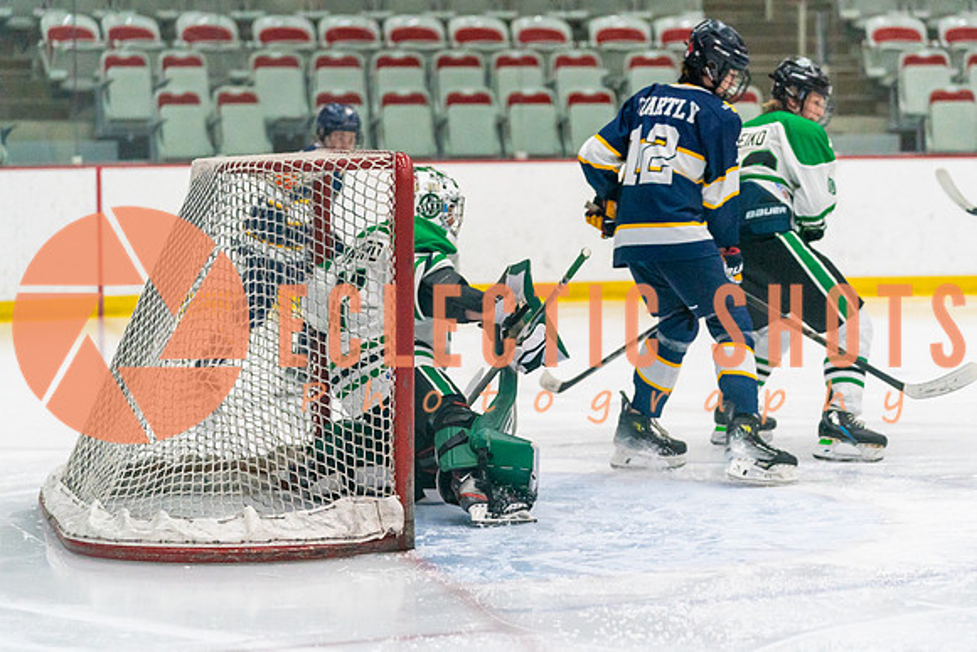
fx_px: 3627
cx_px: 489
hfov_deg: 15.3
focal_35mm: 134
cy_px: 397
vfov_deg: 10.3
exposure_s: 1/1600
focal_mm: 106
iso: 4000
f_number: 2.8
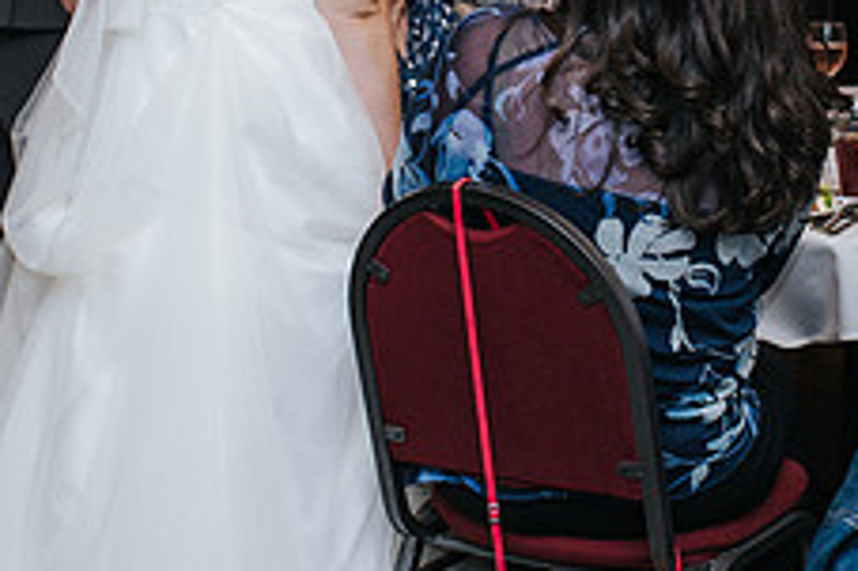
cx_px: 445
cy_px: 80
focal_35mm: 106
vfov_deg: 12.8
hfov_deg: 19.3
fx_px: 2524
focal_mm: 35
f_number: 3.2
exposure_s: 1/200
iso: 800
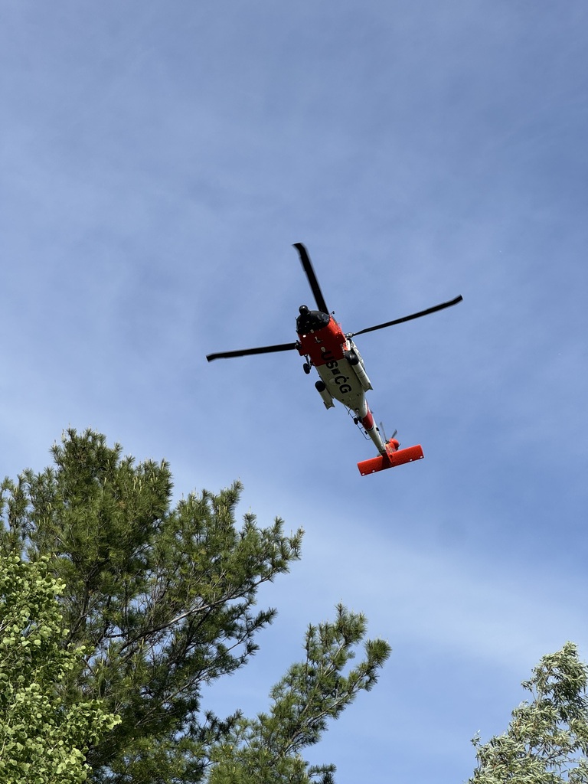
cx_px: 294
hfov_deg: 19.1
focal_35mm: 77
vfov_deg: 25.3
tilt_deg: +38.0
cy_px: 392
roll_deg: +4.7
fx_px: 1744
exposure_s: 1/919
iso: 25
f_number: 2.8
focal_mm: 9
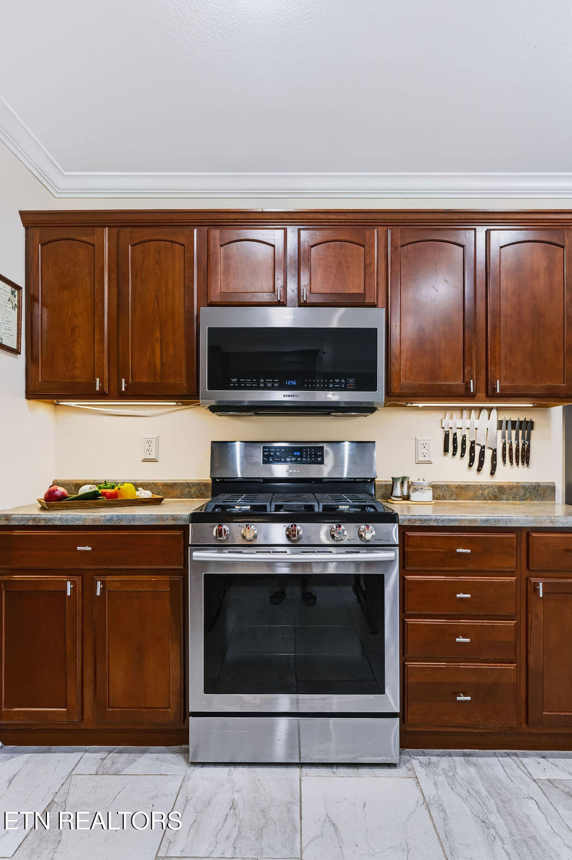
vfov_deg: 73.8
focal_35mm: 24
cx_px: 286
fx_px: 573
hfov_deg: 53.1
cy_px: 430
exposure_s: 1/2000
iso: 640
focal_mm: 24
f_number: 5.6
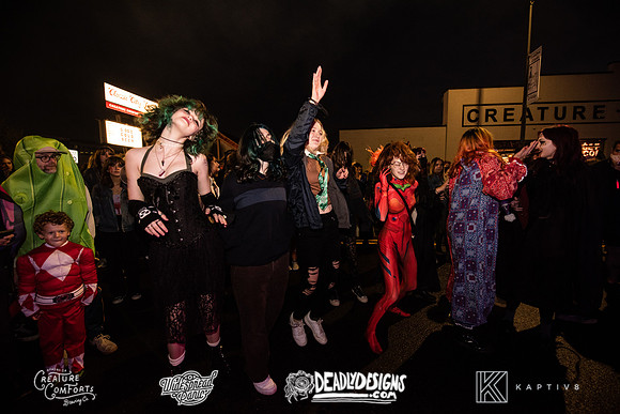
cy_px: 207
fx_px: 241
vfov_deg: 81.2
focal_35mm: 14
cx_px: 310
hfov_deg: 104.2
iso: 2000
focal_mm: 14
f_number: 3.5
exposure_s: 1/80
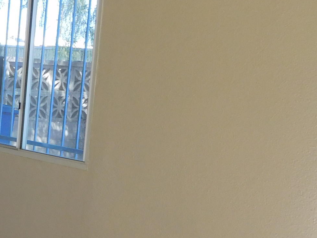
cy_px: 151
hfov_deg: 21.7
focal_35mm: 77
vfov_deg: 19.1
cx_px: -143
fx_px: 705
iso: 125
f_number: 3.4
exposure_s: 1/160
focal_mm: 4.5
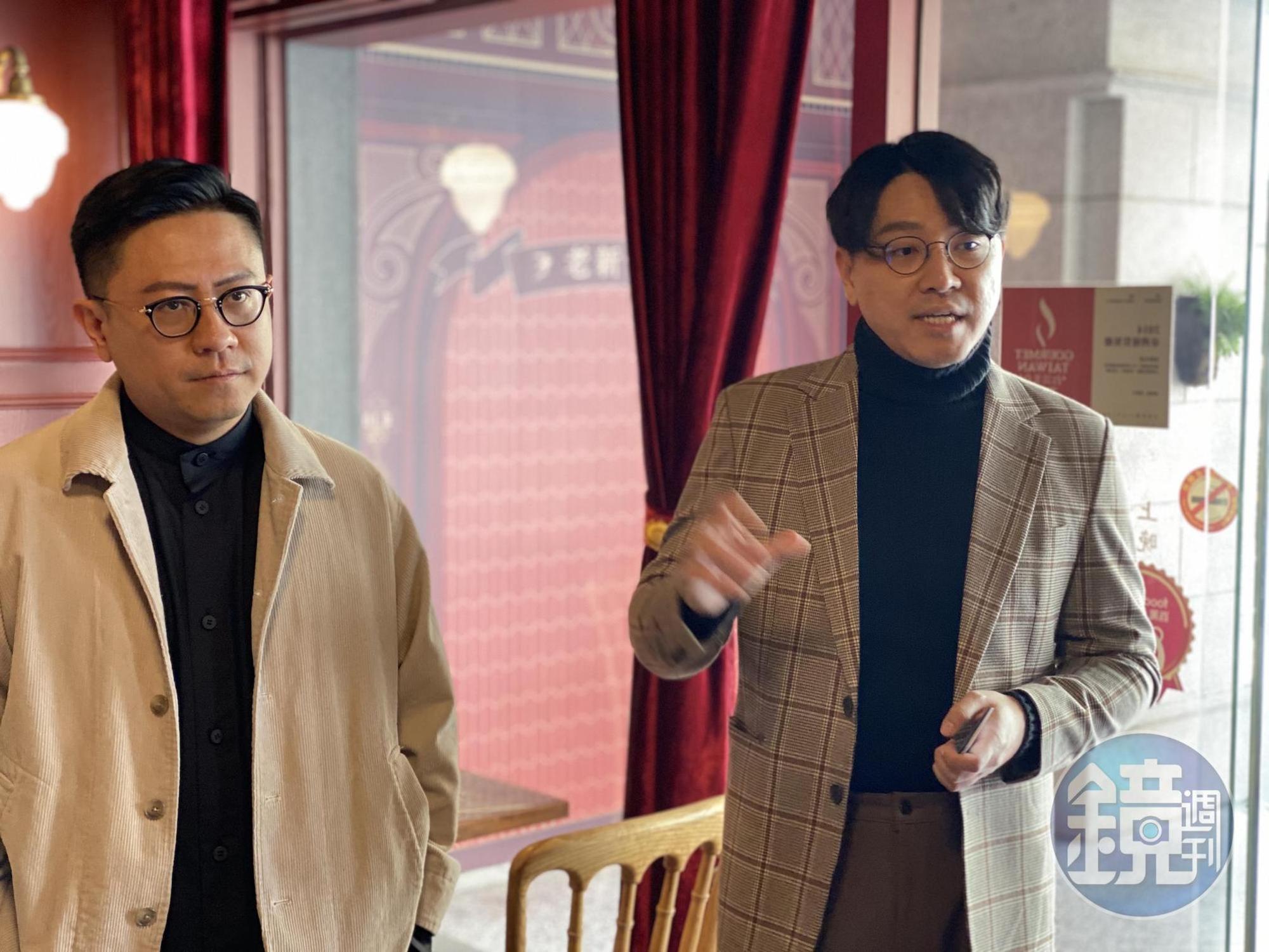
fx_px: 1906
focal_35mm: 52
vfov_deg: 28.0
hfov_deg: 36.8
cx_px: 634
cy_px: 476
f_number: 2
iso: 160
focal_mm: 6
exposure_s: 1/40
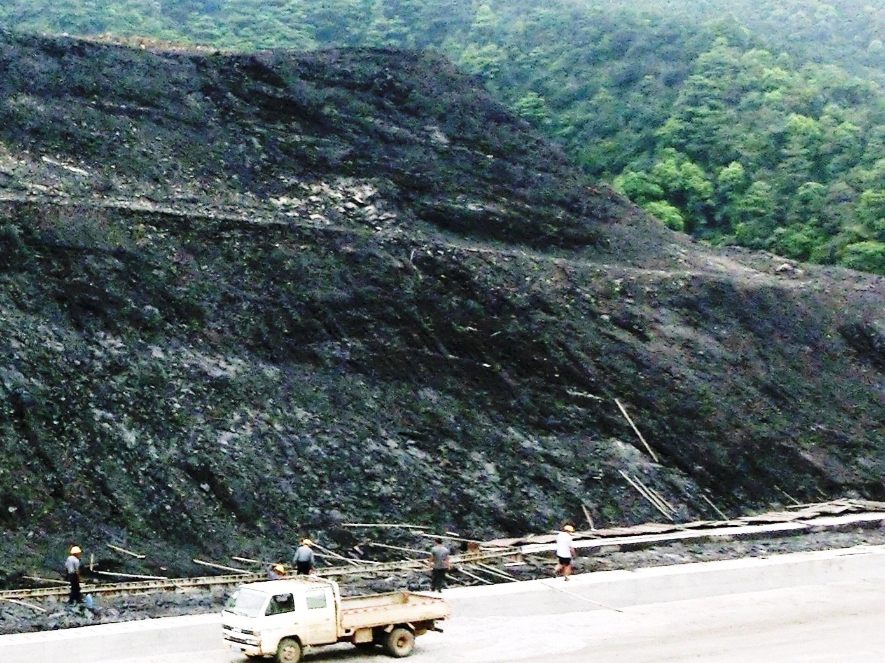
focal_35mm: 24
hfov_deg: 71.6
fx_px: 614
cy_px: 332
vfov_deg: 56.8
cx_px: 442
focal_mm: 4.24
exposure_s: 1/125
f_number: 3
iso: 125
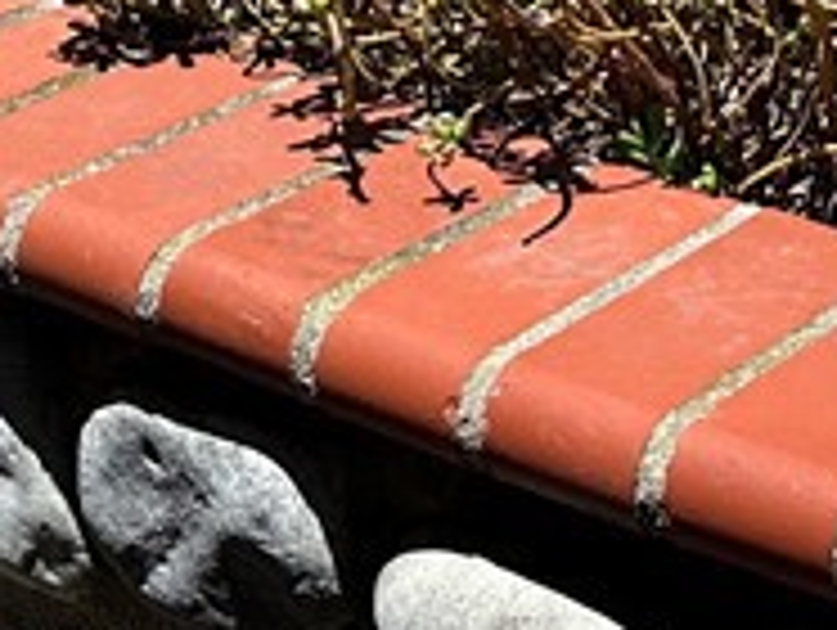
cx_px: 716
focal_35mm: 132
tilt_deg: -1.9
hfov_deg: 14.8
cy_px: -972
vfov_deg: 9.7
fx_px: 3196
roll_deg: -0.5
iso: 80
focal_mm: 6.86
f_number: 1.78
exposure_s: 1/2882
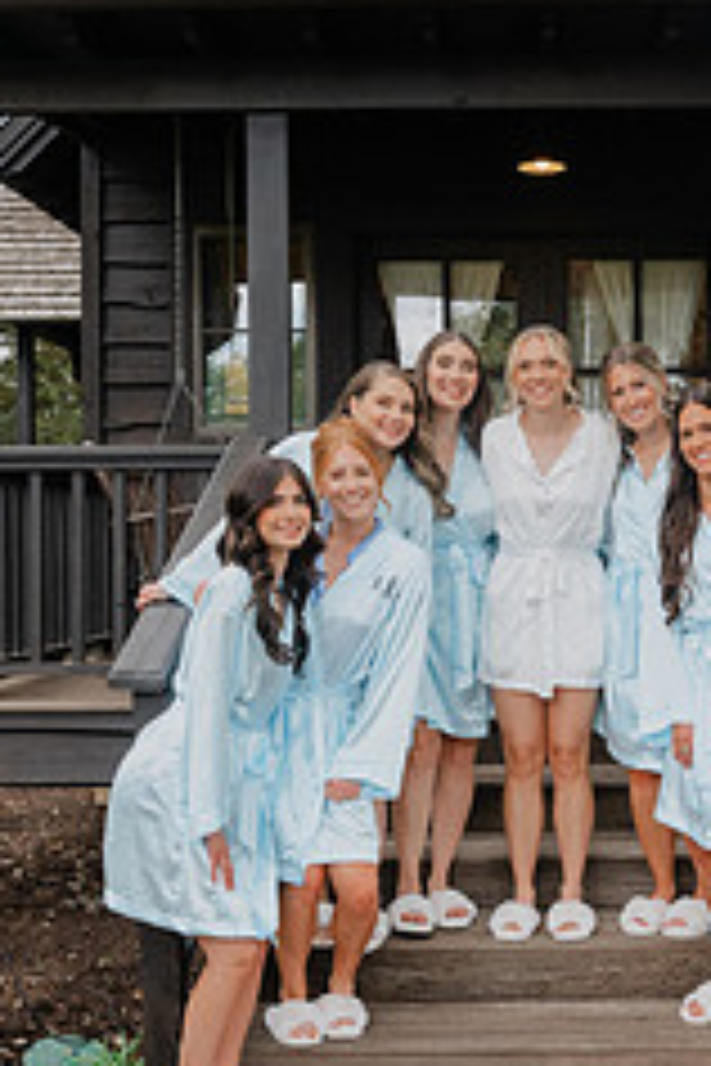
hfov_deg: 24.4
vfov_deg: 36.2
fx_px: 1629
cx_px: 531
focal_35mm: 55
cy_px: 562
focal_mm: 29
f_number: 4.5
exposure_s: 1/800
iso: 900
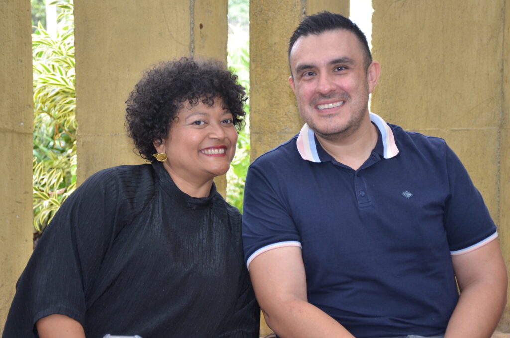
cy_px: 169
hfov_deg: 29.9
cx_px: 255
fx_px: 954
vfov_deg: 20.1
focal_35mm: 68
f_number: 4.5
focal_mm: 45
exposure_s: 1/100
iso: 400
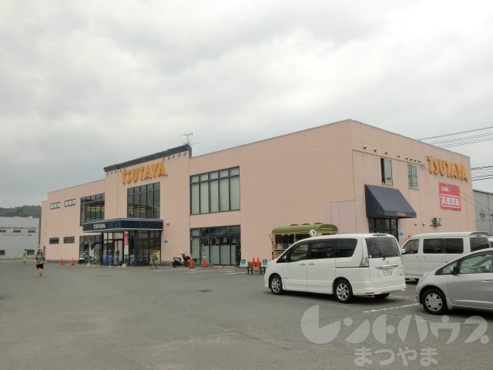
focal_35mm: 33
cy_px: 185
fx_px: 470
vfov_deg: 42.9
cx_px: 246
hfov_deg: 55.4
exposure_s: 1/640
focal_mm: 5.93
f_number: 3.7
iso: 80
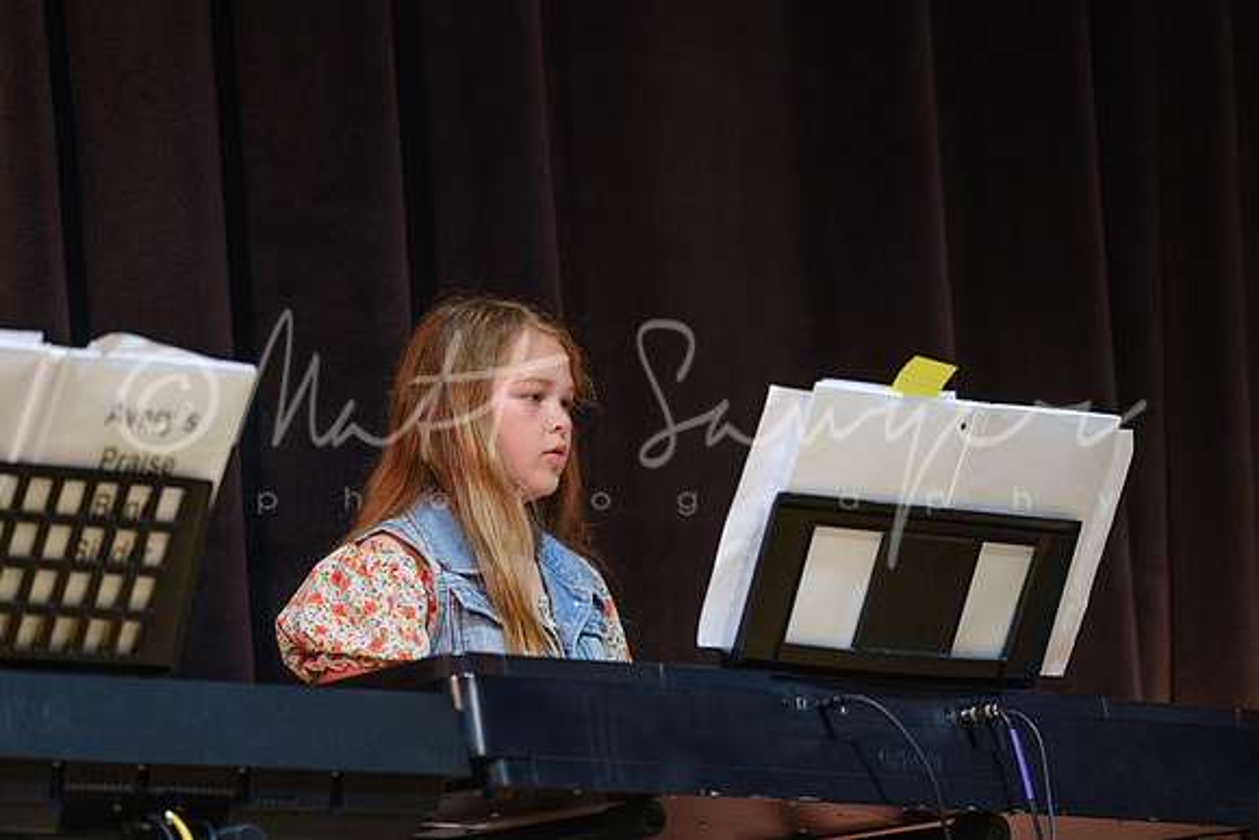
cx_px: 630
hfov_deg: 19.3
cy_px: 420
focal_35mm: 106
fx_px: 3695
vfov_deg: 13.0
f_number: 2.8
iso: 1250
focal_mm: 66
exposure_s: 1/60
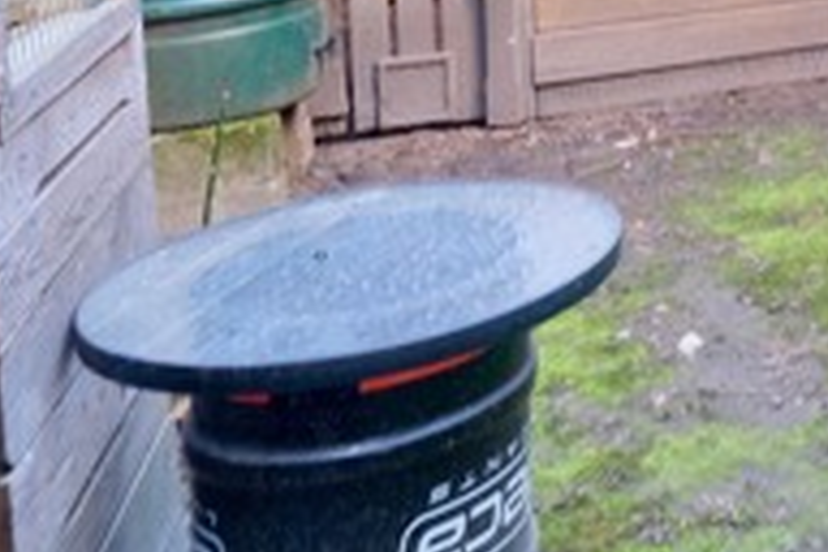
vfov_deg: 19.7
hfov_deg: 26.1
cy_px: -267
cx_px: 1190
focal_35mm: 60
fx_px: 1380
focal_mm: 10.5
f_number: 4
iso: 400
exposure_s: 1/30
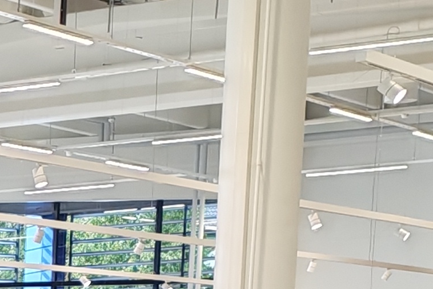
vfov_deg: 6.6
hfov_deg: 9.5
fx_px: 2298
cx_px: -610
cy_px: 850
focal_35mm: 191
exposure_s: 1/100
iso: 200
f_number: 1.9
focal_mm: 6.12
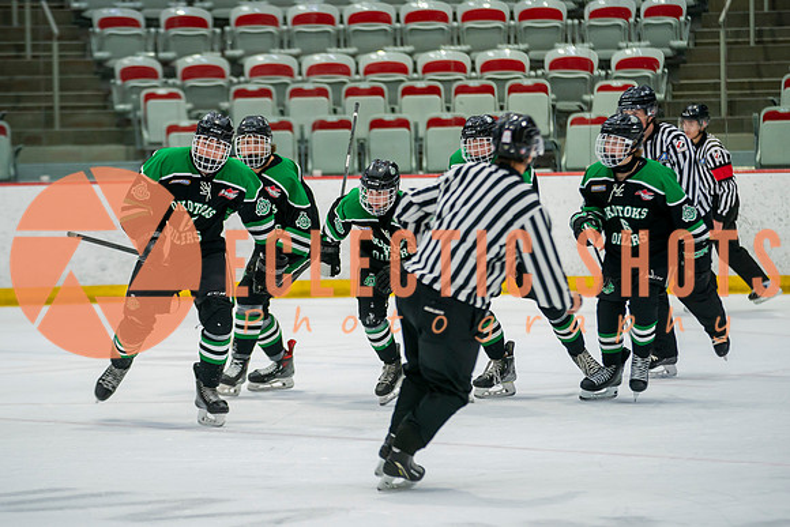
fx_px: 4374
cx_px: 360
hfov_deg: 10.3
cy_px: 242
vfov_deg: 6.9
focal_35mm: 199
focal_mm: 155
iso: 1250
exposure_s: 1/640
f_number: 2.8
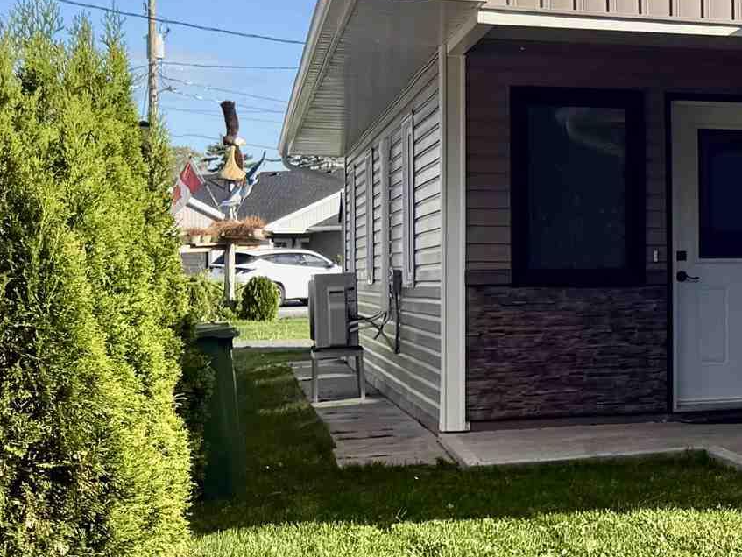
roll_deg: +1.0
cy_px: 227
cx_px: 1143
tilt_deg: +0.9
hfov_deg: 19.4
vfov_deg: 17.0
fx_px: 1866
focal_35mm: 87
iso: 80
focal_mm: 6.76
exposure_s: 1/4673
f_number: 1.78
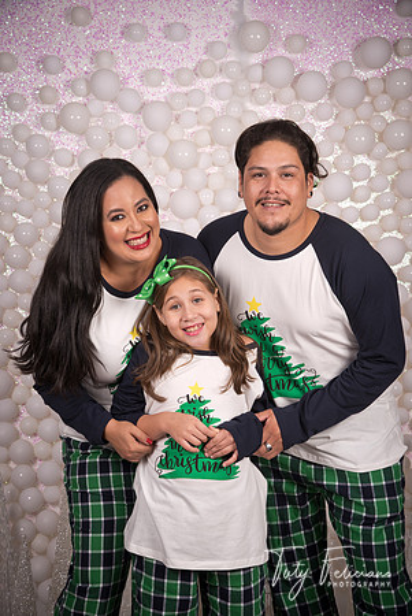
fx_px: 1284
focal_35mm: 75
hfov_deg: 18.2
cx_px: 206
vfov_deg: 27.0
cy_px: 308
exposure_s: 1/125
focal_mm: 75
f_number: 11
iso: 50
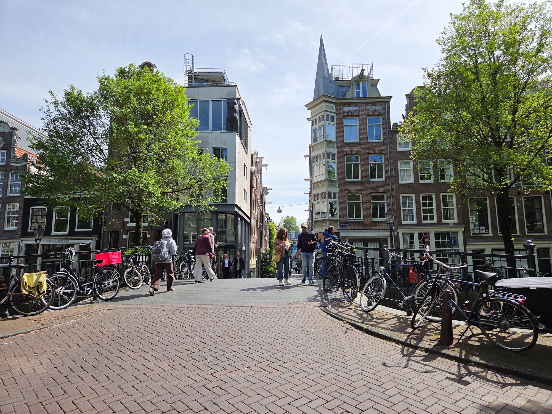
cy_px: 207
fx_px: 367
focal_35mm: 23
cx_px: 276
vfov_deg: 58.9
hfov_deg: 73.9
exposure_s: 1/5545
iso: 80
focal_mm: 5.4
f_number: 1.8
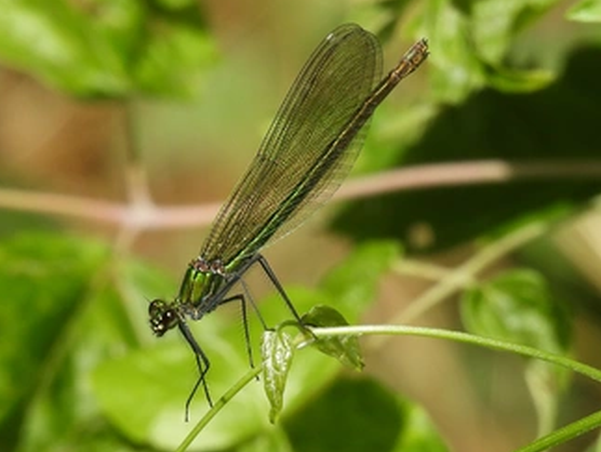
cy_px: 223
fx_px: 24073
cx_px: 275
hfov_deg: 1.4
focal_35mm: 1385
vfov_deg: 1.1
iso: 100
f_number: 6.3
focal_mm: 125
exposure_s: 1/320
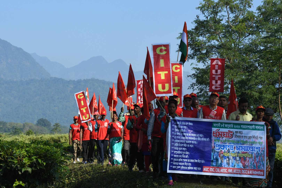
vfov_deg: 11.4
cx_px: 141
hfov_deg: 17.1
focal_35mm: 120
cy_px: 94
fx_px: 940
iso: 400
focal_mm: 80
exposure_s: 1/400
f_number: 11
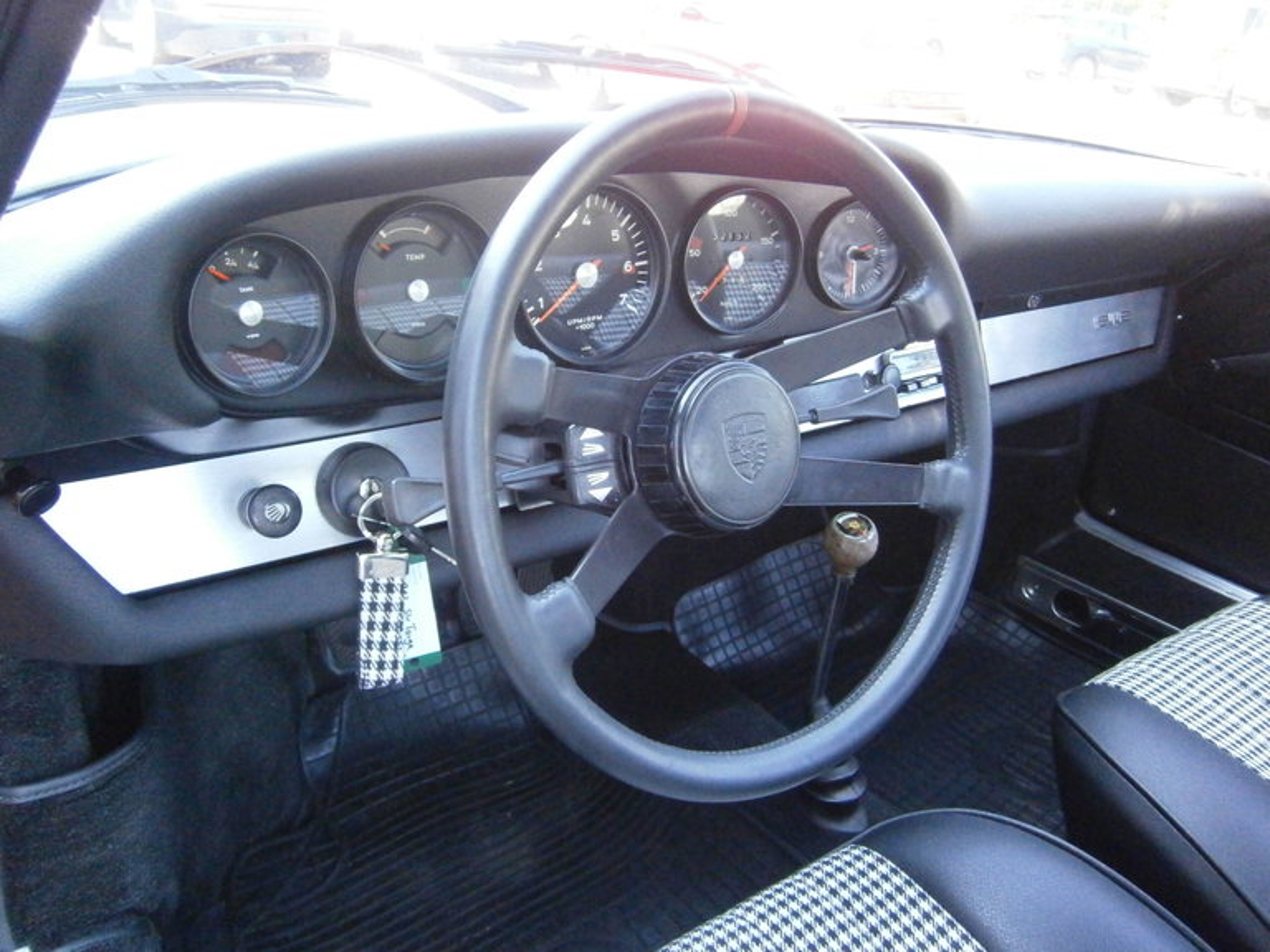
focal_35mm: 26
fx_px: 954
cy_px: 476
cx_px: 635
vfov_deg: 53.1
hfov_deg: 67.3
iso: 800
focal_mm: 4.7
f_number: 2.8
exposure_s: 1/160
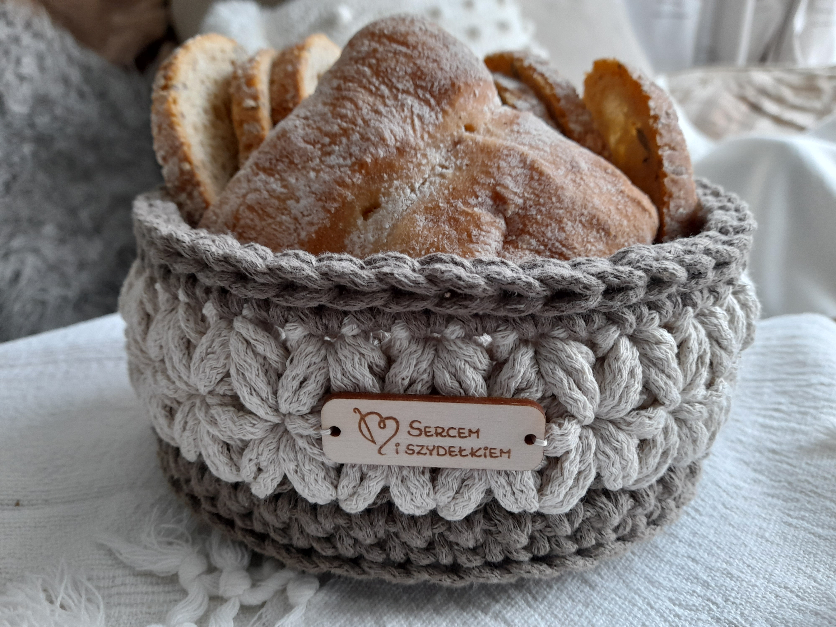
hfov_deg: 69.4
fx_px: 604
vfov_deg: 54.9
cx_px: 418
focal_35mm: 25
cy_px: 314
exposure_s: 1/50
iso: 250
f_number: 2
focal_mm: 4.6
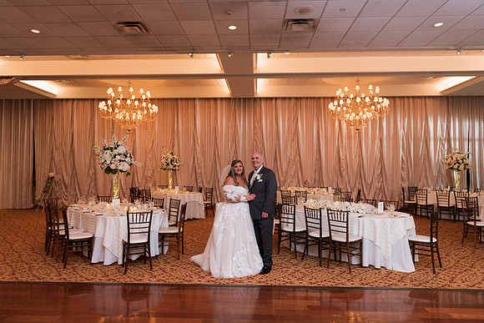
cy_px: 162
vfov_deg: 52.2
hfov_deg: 72.6
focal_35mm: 24
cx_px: 242
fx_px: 329
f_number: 2.8
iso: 2000
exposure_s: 1/100
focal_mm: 24
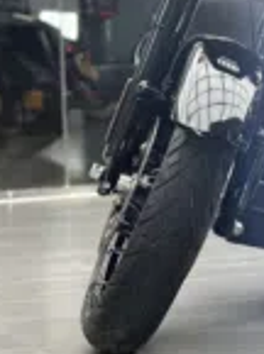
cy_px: -27
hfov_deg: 6.9
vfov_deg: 9.2
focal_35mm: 213
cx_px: 350
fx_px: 2176
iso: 100
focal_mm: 9
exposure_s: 1/121
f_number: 2.8
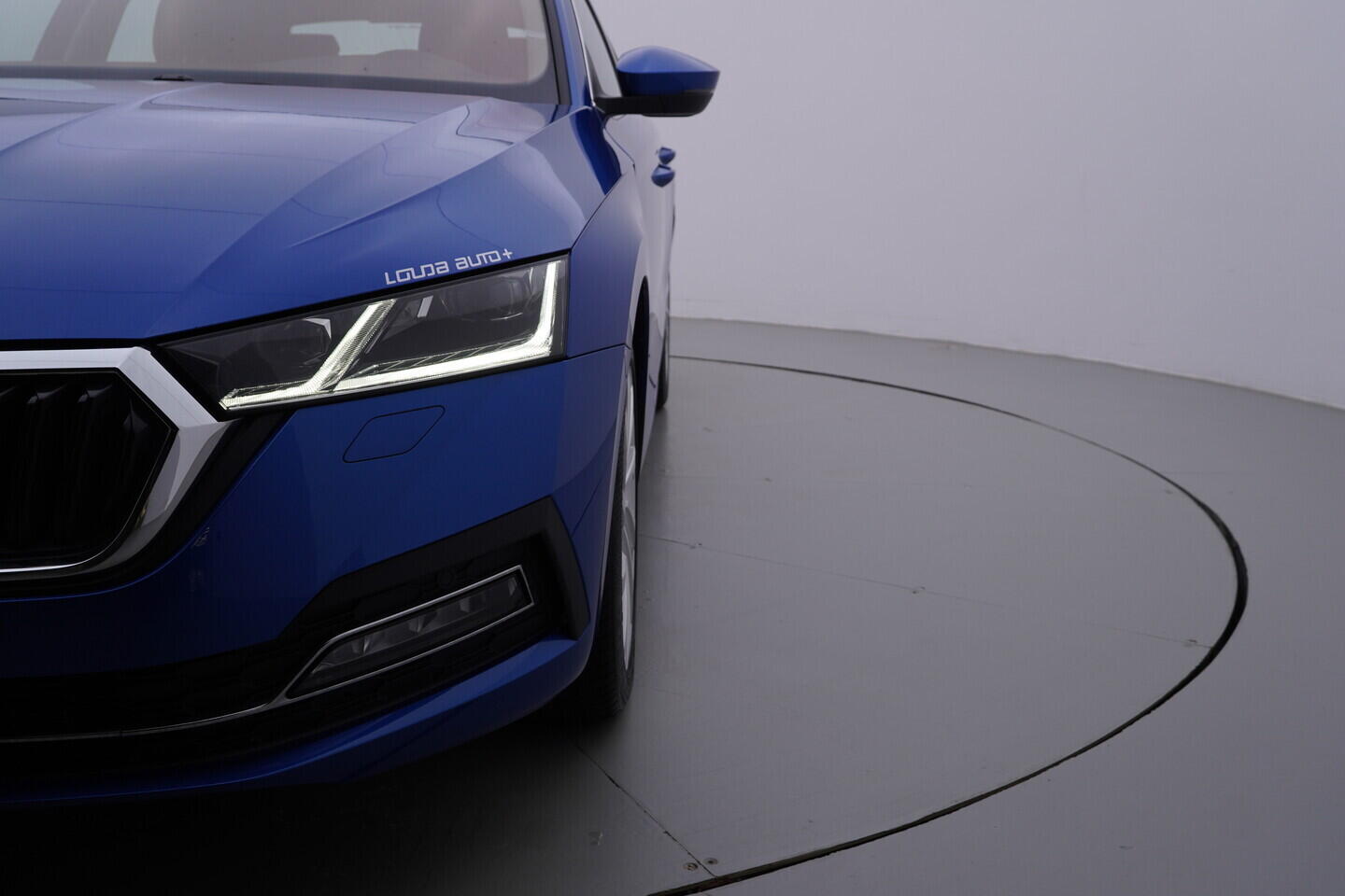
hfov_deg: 53.1
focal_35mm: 36
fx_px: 1345
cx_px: 672
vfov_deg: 36.9
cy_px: 448
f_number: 5
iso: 125
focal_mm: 24
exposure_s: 1/125
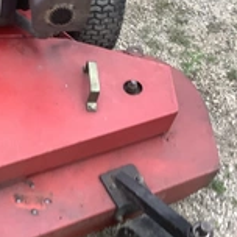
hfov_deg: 22.3
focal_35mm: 72
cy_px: 187
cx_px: -41
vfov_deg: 23.7
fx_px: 558
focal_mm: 3.3
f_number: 2.4
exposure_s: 1/60
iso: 80
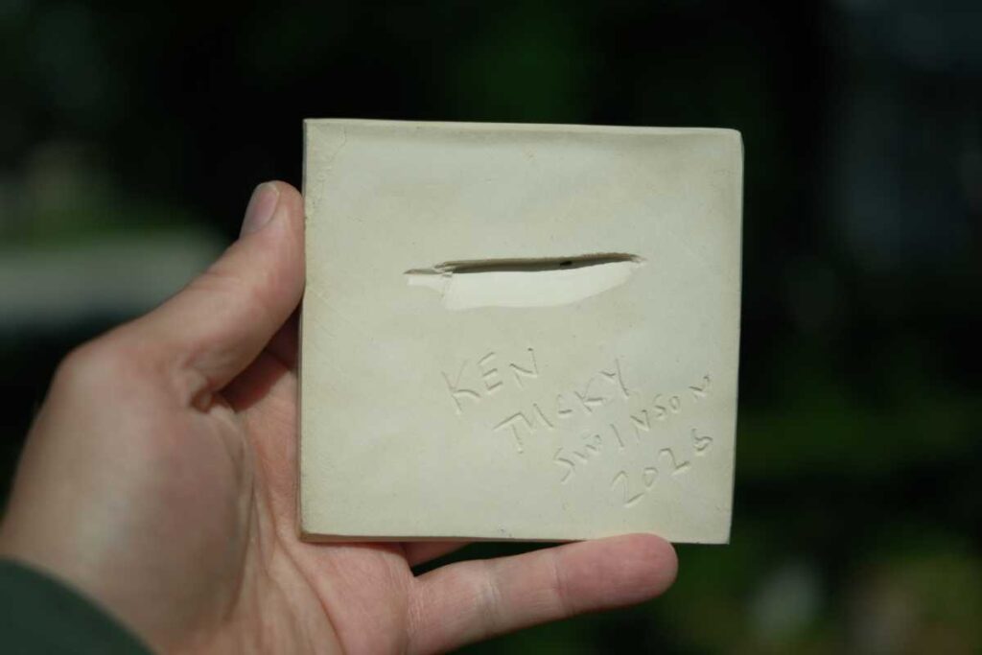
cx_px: 491
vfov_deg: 23.8
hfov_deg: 35.0
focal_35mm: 57
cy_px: 328
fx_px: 1555
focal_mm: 37.7
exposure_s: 1/2700
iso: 250
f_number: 1.8
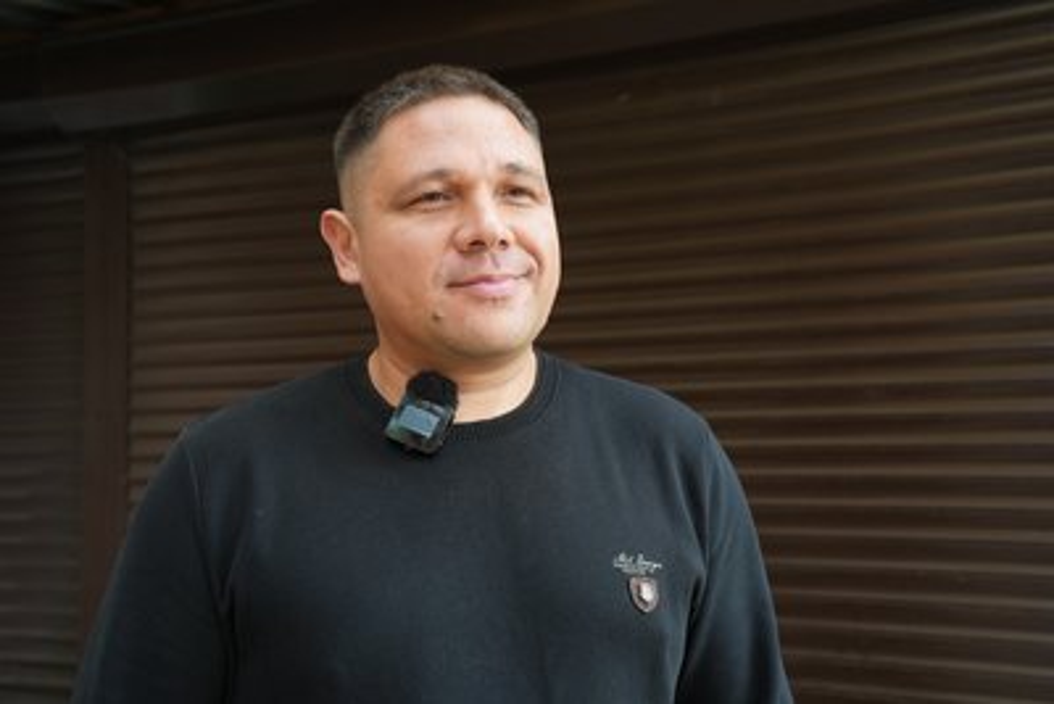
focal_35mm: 40
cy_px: 352
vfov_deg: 33.4
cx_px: 527
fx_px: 1171
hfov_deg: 48.4
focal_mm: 40
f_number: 4
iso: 800
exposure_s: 1/160
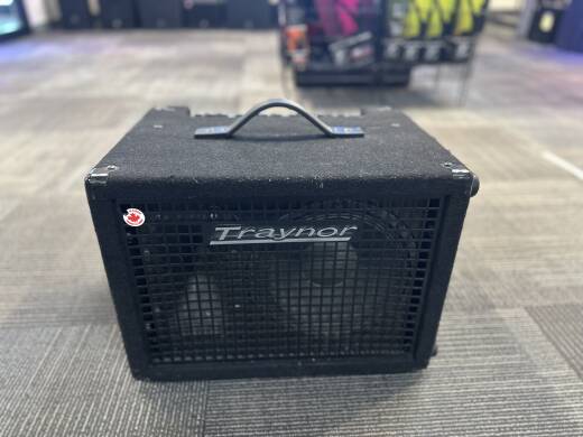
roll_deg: -0.5
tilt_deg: -31.1
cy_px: 218
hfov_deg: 71.6
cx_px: 292
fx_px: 404
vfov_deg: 56.8
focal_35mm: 24
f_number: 1.78
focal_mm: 6.86
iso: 320
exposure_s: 1/60
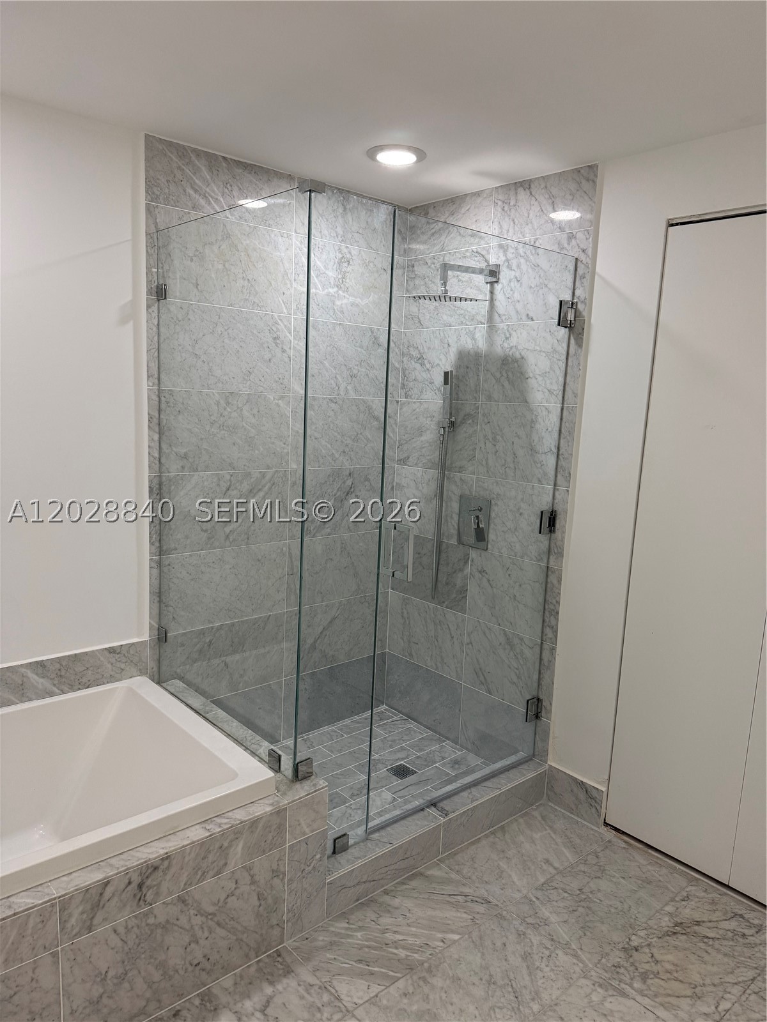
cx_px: 384
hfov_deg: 56.8
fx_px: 709
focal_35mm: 24
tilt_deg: -8.5
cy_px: 511
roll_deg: -3.1
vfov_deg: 71.6
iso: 320
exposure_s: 1/120
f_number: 1.78
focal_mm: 6.76
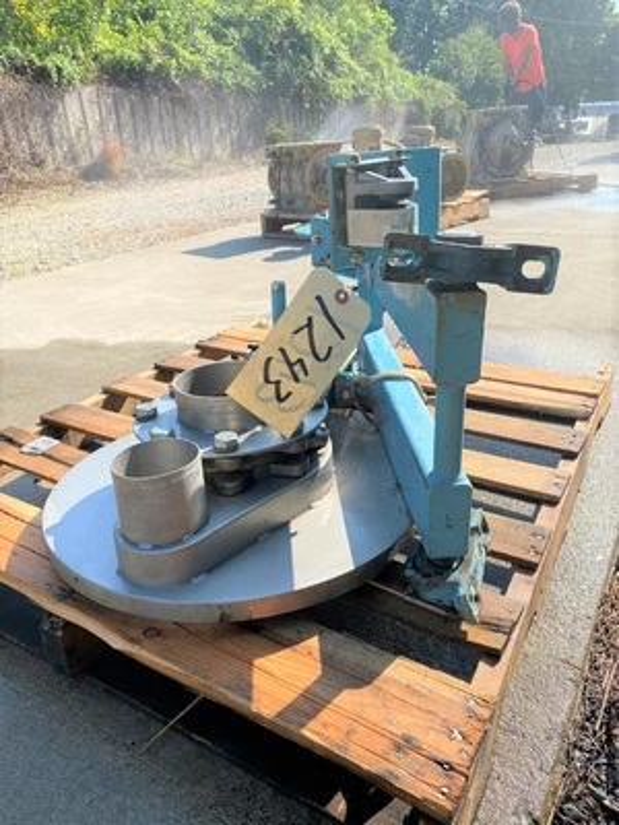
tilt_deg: -24.2
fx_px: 620
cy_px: 412
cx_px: 310
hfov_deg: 53.1
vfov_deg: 67.3
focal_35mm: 26
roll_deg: +2.0
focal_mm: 4.25
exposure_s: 1/1608
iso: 32
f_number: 1.8
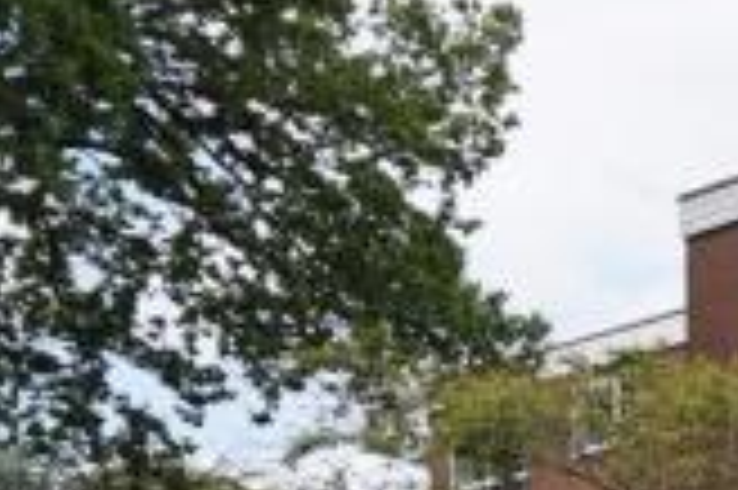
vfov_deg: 11.1
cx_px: 1069
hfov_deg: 15.8
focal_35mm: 120
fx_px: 2458
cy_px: 636
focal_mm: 20
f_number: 5
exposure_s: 1/500
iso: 100
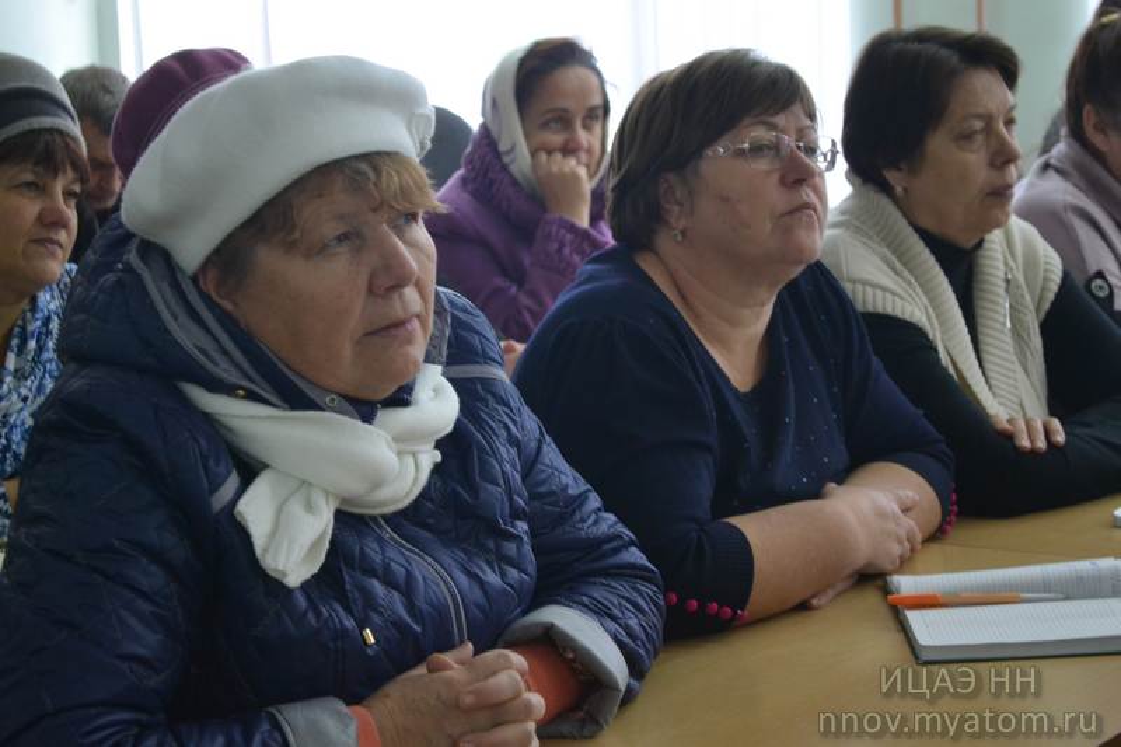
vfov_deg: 16.5
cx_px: 560
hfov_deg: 24.6
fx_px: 2568
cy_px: 374
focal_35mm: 82
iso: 1400
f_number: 5.6
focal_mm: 55
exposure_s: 1/60
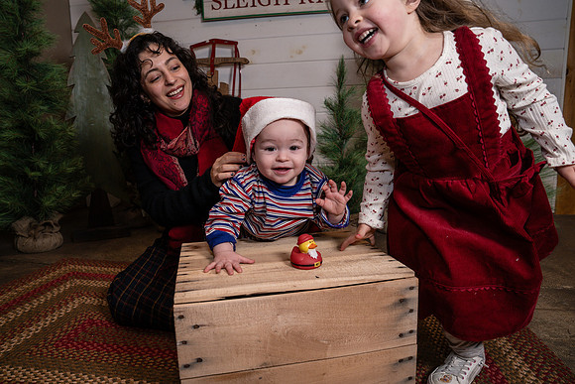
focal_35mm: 24
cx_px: 288
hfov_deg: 73.7
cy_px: 192
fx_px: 383
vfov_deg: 53.2
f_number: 5.6
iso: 250
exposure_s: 1/250
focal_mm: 24
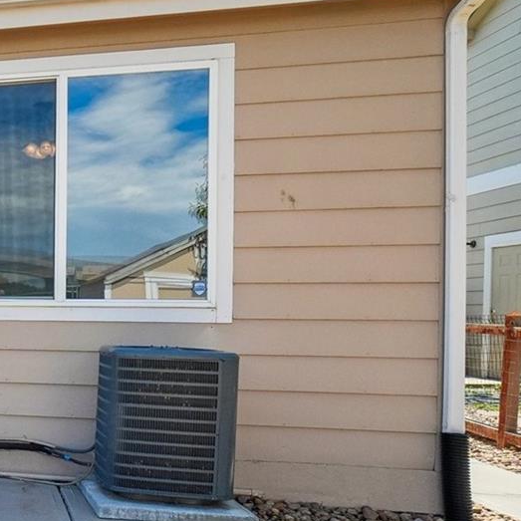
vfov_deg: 42.5
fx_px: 664
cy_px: 332
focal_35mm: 39
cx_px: -227
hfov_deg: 29.5
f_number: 8
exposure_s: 1/800
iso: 400
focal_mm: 10
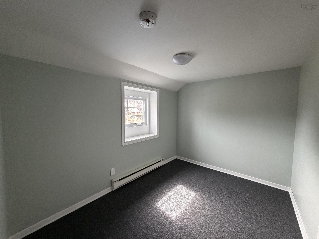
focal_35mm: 14
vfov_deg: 85.7
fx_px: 129
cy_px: 120
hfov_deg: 102.1
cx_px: 160
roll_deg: +0.1
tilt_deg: -4.2
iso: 320
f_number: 2.2
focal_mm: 2.22
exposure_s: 1/94
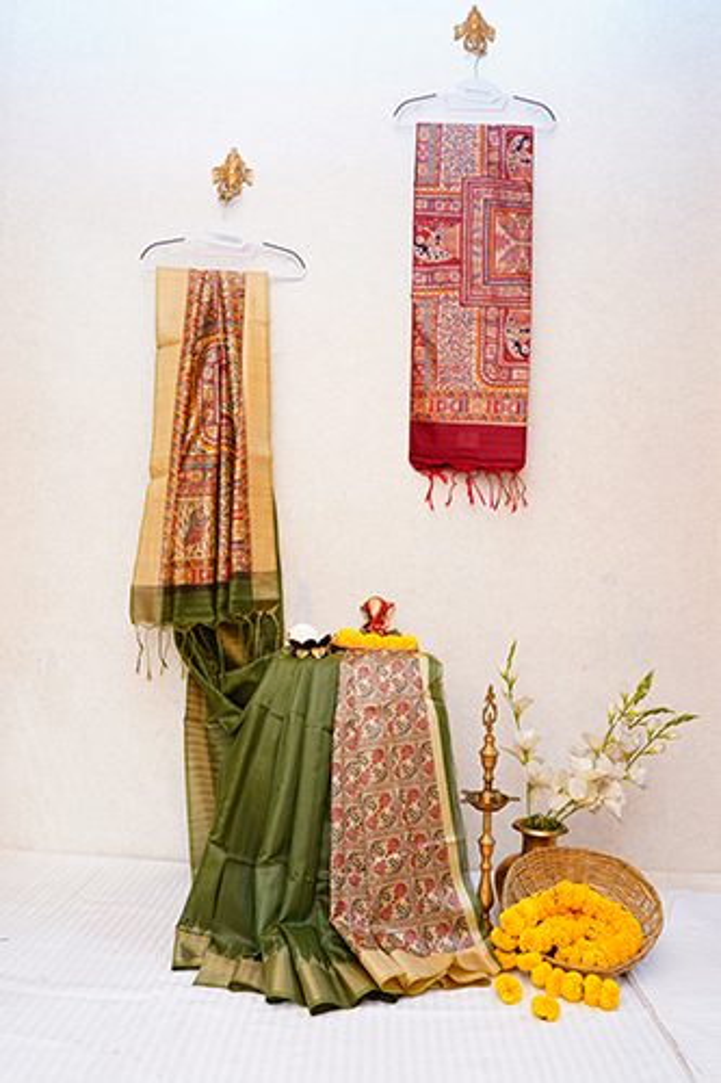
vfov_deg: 65.5
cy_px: 542
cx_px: 360
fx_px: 842
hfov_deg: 46.4
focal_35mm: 28
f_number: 4
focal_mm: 28
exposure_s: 1/100
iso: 800
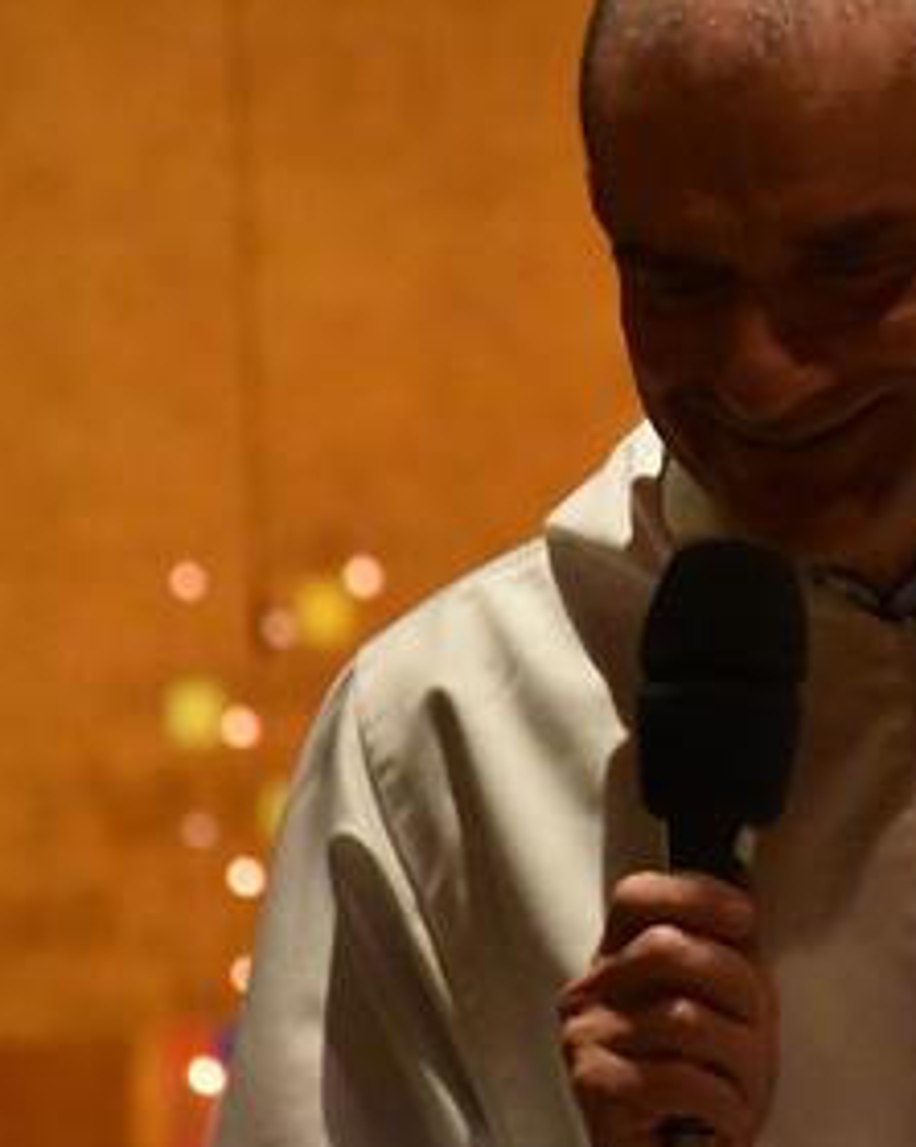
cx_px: 904
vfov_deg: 5.8
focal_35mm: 335
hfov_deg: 4.6
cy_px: 426
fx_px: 11365
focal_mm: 95
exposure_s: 1/60
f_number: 5.3
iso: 7200
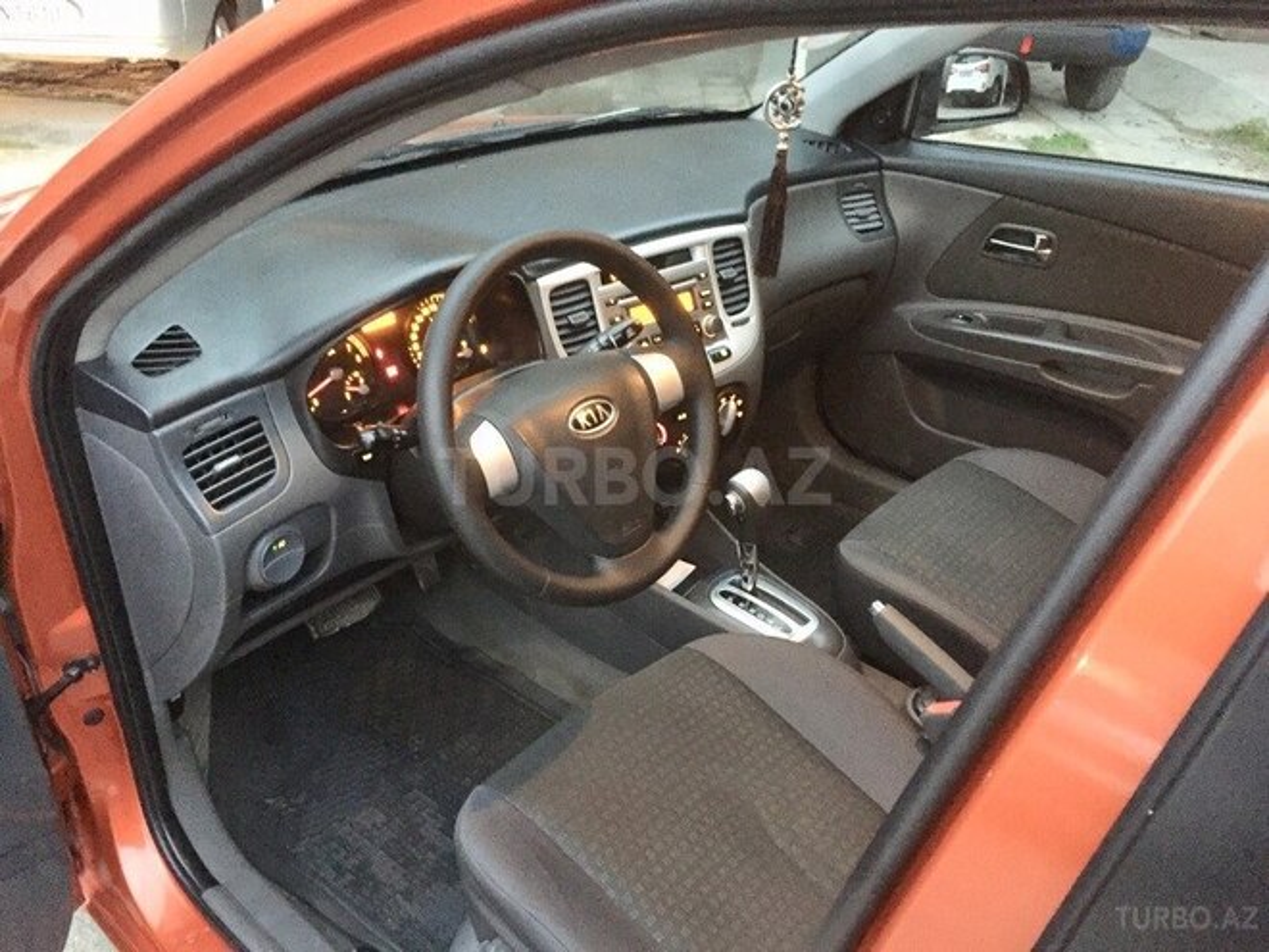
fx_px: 1063
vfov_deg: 48.2
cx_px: 634
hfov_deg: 61.7
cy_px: 476
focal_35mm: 29
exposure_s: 1/17
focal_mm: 4.15
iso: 800
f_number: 2.2
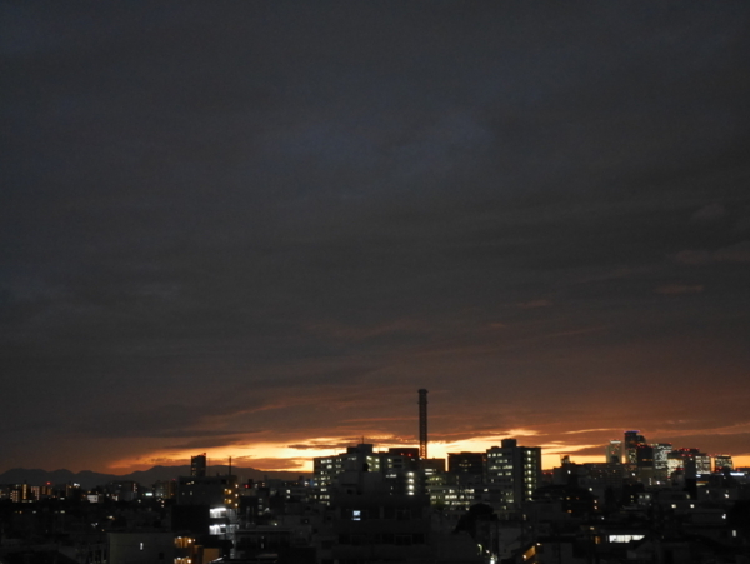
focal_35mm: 64
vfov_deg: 23.0
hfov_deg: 30.2
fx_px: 1388
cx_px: 375
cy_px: 282
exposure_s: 1/13
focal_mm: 32
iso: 3200
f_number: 5.6
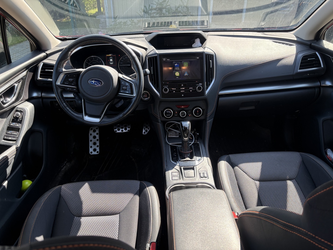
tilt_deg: -28.5
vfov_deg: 53.1
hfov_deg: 67.3
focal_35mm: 26
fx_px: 250
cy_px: 125
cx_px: 166
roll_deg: +0.4
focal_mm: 5.96
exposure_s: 1/359
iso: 64
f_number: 1.6
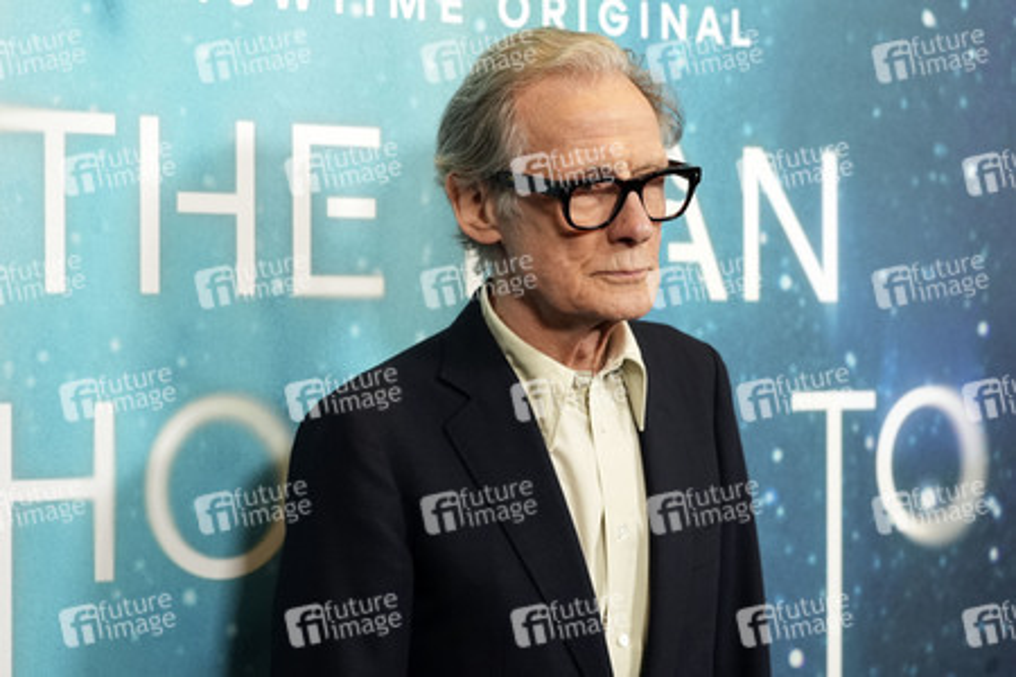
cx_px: 508
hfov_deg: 20.4
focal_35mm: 100
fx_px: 2822
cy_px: 338
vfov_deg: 13.7
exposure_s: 1/320
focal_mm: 100
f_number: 5.6
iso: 6400
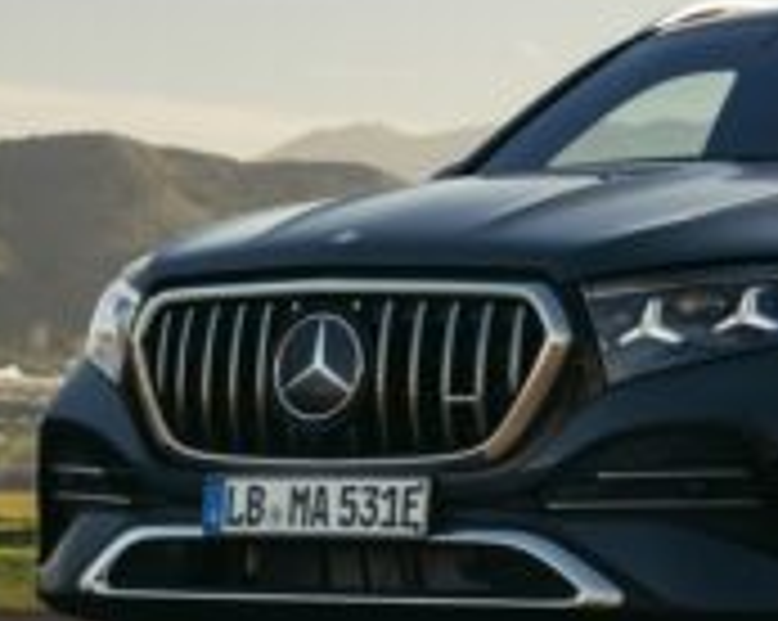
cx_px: 778
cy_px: 292
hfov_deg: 10.9
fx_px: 4025
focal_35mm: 175
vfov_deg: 8.8
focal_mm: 48
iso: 320
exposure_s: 1/800
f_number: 4.5
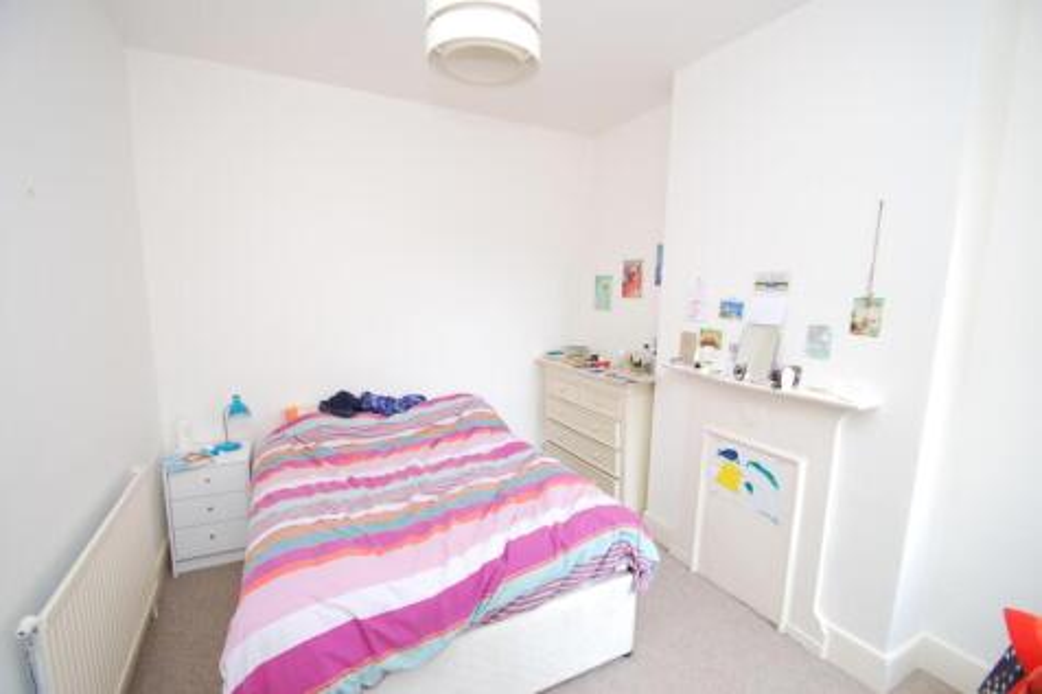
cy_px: 347
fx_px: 434
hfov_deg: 100.4
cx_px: 521
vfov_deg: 77.3
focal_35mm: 15
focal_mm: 10
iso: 200
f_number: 4
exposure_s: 1/60
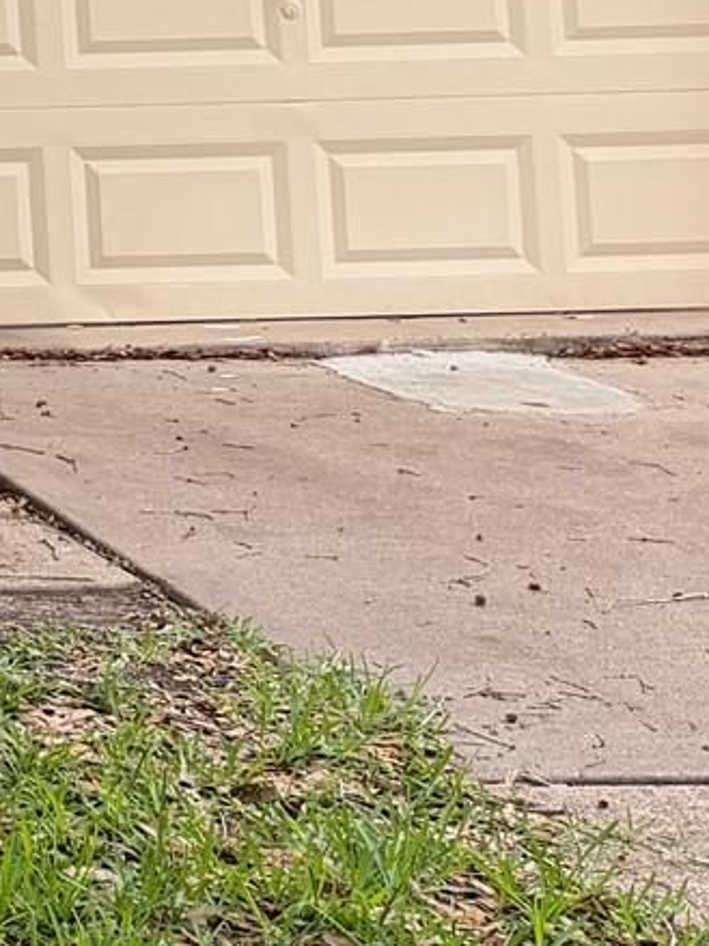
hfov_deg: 10.7
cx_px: -1140
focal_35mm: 112
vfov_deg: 16.5
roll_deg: +1.3
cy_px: -336
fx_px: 3060
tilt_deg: +4.9
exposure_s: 1/1156
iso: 100
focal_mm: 6.76
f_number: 1.78
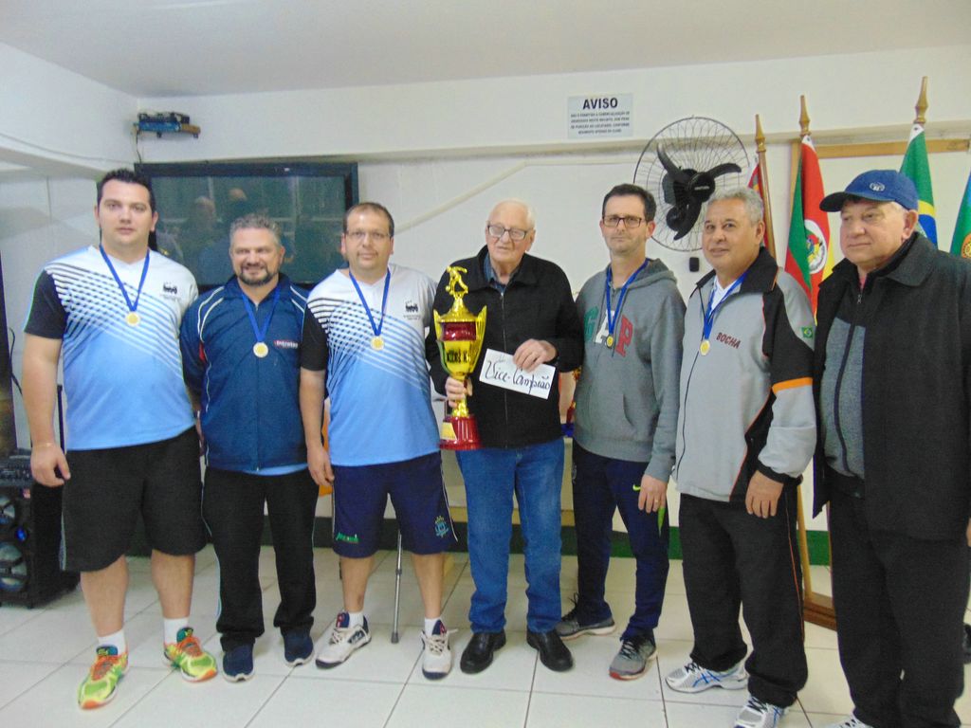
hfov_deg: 69.4
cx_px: 486
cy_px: 364
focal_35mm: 25
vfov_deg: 54.9
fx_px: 701
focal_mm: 4.5
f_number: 3
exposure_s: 1/25
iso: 400
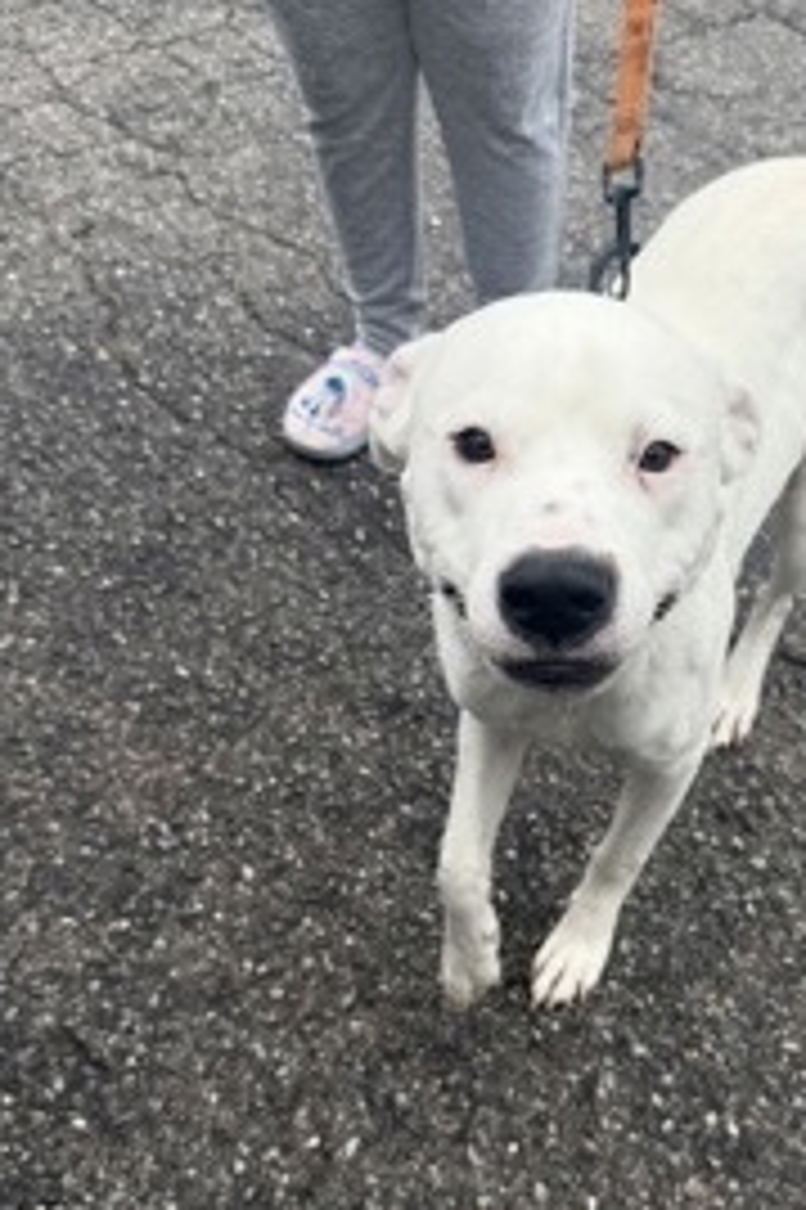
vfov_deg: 49.3
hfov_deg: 33.6
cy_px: 711
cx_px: 583
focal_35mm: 39
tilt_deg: -53.8
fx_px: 1311
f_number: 1.78
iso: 80
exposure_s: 1/1314
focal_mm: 6.76
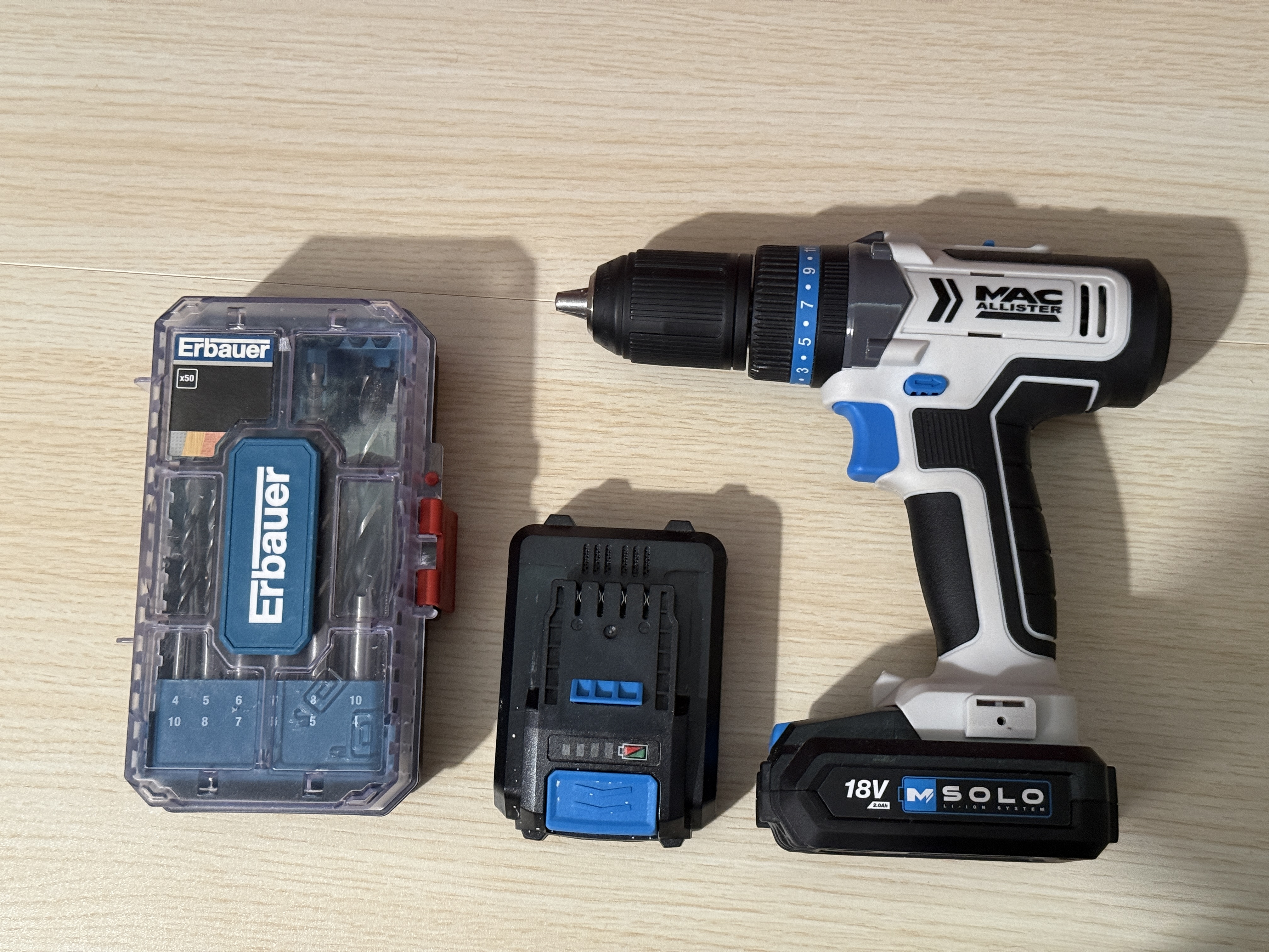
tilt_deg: -80.5
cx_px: 634
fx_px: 1760
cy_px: 476
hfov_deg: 39.7
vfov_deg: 30.3
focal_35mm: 48
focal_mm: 6.76
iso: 320
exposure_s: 1/40
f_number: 1.78
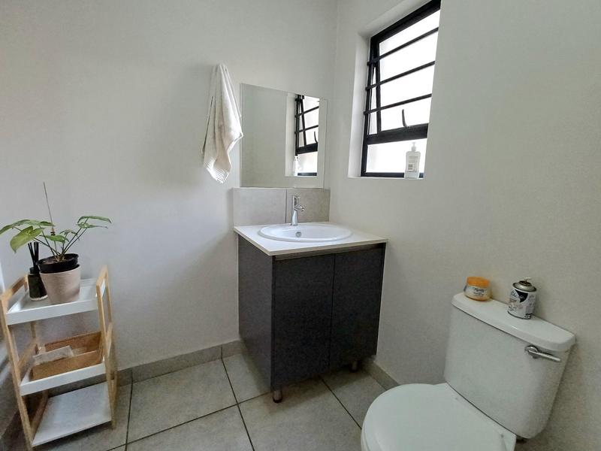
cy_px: 226
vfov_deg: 78.1
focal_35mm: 16
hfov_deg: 94.5
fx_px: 278
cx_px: 300
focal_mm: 1.64
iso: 160
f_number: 2.2
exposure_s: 1/25
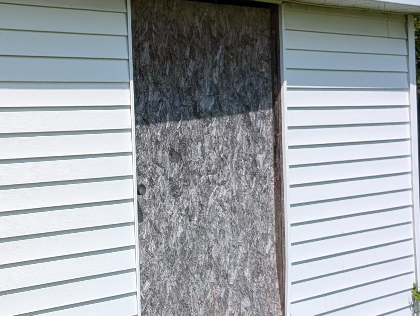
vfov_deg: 20.8
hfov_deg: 25.0
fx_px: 862
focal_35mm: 71
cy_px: 147
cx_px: -65
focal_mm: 6.9
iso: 35
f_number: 1.68
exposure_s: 1/2208
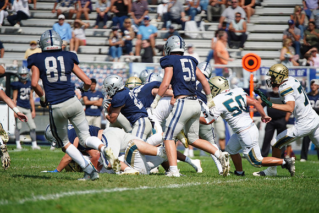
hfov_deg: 6.9
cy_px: 106
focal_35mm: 300
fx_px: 2659
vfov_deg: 4.6
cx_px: 160
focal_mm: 300
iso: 500
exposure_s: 1/8000
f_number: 2.8
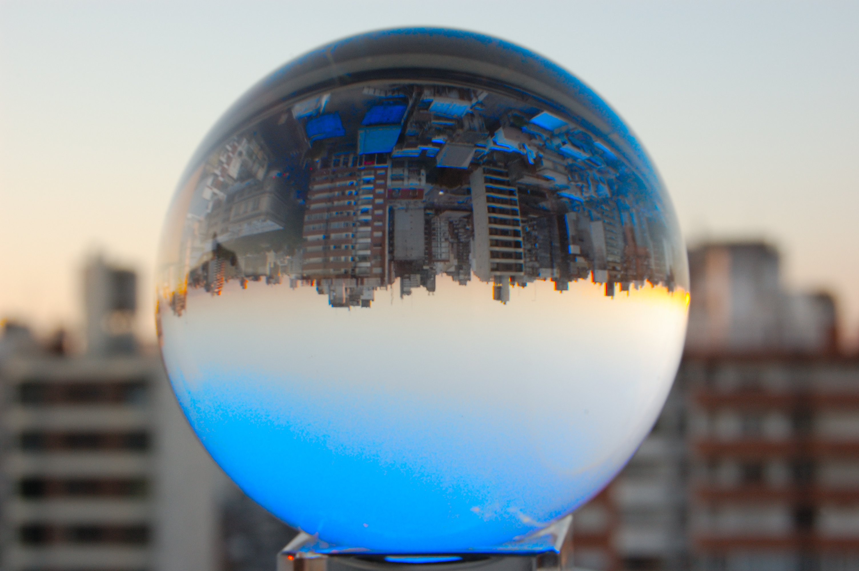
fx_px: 1967
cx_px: 430
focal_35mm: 82
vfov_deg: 16.5
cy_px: 286
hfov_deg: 24.6
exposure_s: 1/20
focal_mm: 55
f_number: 18
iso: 400
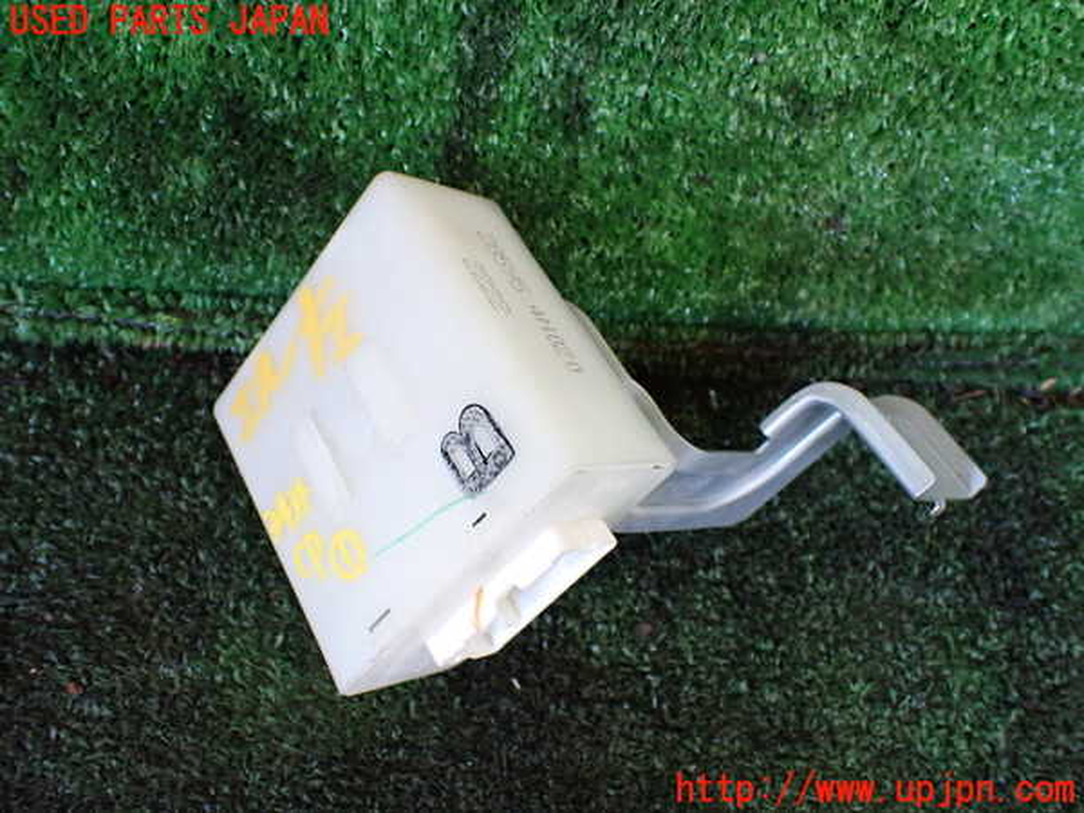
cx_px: 542
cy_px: 406
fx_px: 939
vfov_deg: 46.8
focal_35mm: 30
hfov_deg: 60.0
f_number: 2.3
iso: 800
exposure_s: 1/125
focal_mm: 5.4
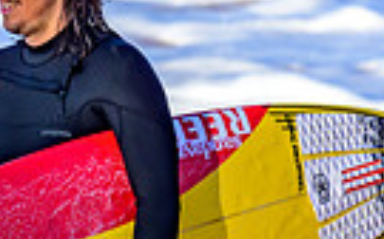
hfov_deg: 0.6
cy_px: 266
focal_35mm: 3514
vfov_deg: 0.4
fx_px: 36729
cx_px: 156
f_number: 8
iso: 640
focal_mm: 800
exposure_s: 1/2000
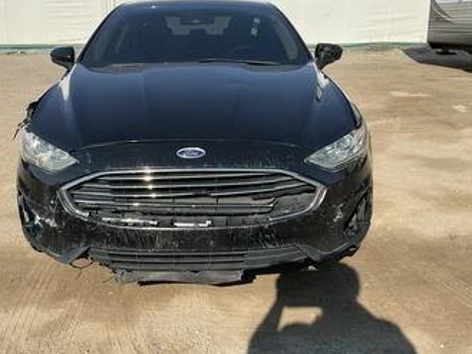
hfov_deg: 53.8
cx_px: 204
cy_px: 142
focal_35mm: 34
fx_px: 464
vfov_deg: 41.6
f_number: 1.8
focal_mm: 3
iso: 25
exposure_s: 1/1912
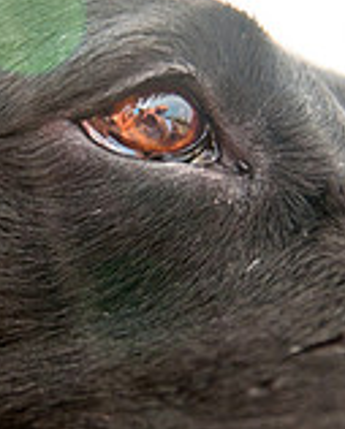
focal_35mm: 128
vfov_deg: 15.0
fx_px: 1629
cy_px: 242
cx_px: 102
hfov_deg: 12.1
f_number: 2.8
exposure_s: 1/1600
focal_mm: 32
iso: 400
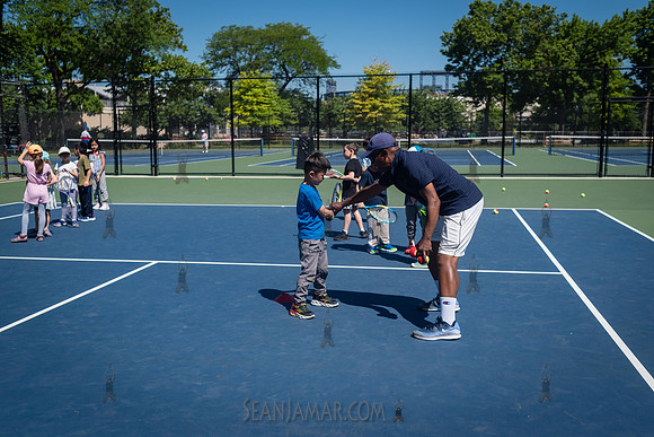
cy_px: 218
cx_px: 327
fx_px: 657
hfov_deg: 52.9
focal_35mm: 36
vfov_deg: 36.8
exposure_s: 1/2500
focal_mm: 35
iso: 200
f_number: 4
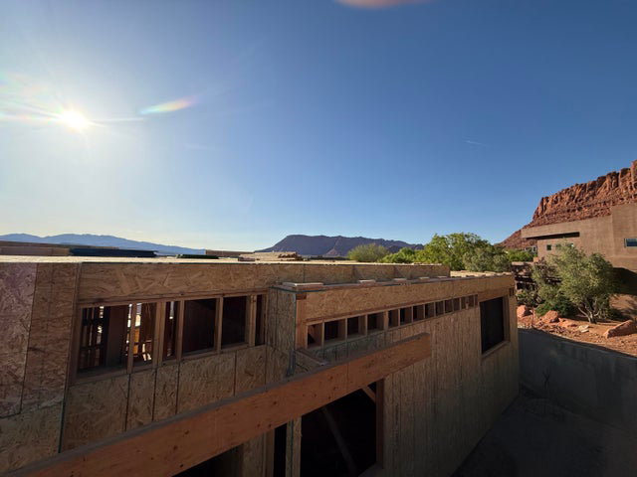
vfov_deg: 85.7
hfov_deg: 102.1
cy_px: 238
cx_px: 318
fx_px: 258
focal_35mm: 14
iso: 50
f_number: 2.2
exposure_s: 1/3289
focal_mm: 2.22
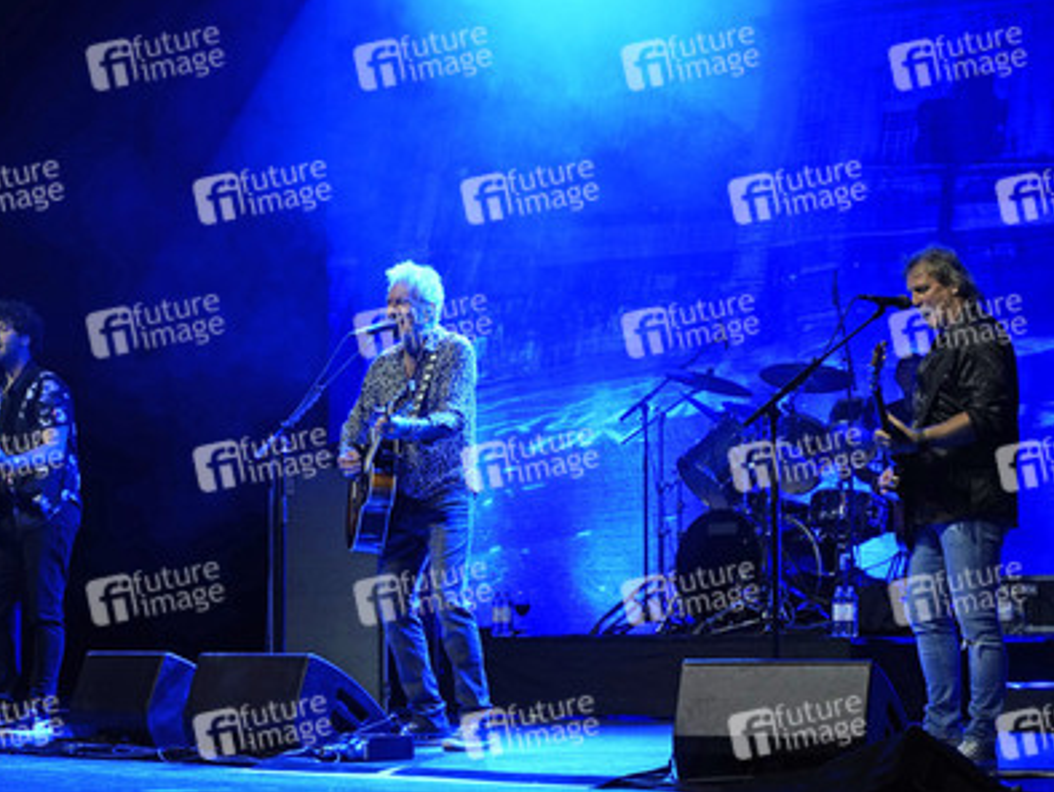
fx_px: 3047
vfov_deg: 14.8
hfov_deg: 19.6
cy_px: 393
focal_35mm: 100
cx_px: 459
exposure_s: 1/100
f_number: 5.6
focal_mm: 91
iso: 1600
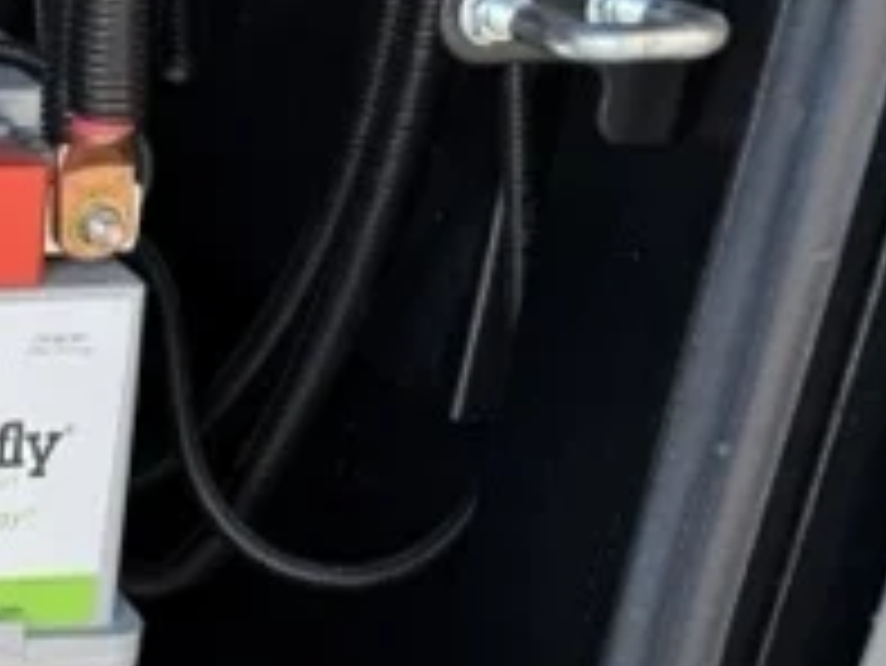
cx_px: -540
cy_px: 909
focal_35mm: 78
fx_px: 1998
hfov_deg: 20.4
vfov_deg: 17.5
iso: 64
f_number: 1.78
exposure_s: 1/174
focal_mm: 6.76
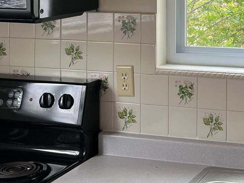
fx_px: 550
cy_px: -23
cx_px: 287
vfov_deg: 18.1
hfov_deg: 23.1
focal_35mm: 78
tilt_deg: -1.2
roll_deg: +0.6
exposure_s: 1/121
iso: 80
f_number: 1.6
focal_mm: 5.1
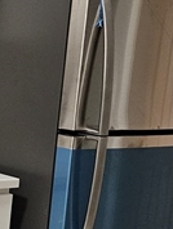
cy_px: 175
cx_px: -138
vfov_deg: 19.6
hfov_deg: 13.4
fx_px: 658
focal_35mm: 99
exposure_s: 1/120
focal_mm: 5.4
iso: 500
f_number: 1.8
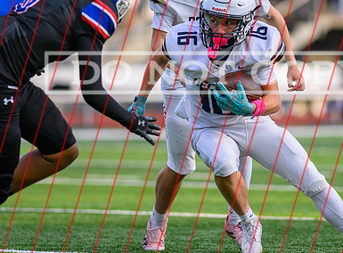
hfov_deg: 3.2
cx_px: 233
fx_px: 6216
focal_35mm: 631
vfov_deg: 2.3
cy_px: 83
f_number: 2.8
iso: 280
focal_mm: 300
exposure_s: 1/1250
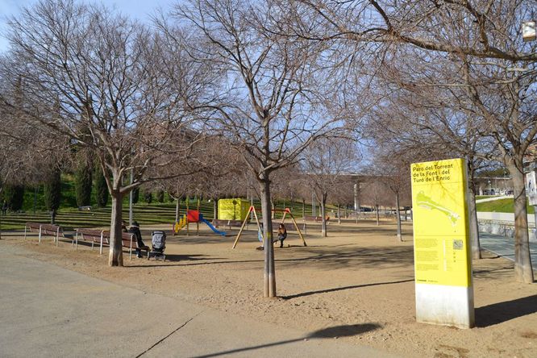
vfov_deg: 47.9
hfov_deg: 67.4
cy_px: 179
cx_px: 268
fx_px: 403
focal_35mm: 27
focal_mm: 18
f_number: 6.3
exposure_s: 1/1600
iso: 400
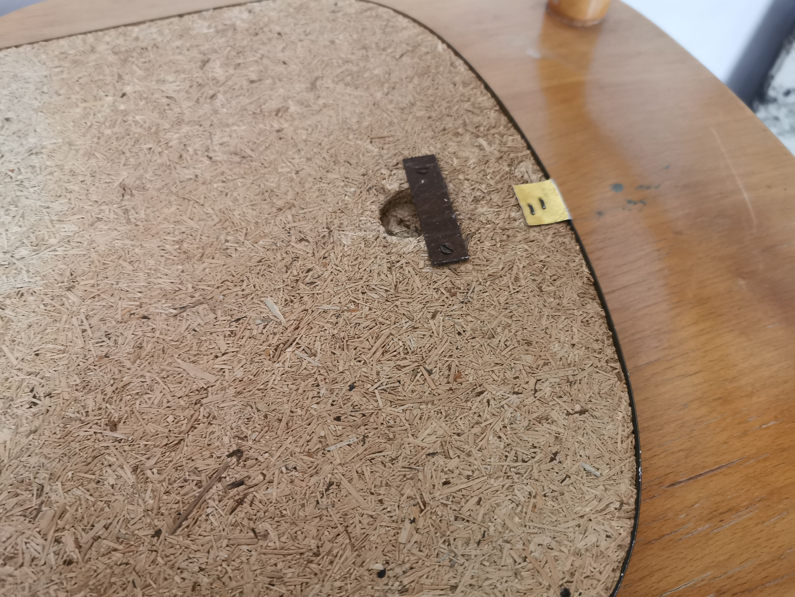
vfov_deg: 51.4
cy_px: 298
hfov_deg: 65.3
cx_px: 398
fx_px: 620
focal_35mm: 27
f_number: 1.6
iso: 400
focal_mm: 5.56
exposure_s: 1/40
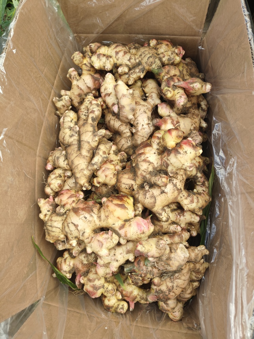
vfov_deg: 71.6
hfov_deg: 56.8
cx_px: 127
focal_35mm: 24
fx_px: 235
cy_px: 170
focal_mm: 5.59
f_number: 1.8
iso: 50
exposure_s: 1/288
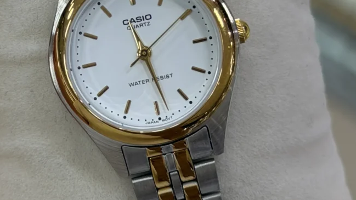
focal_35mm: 86
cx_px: 144
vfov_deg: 14.0
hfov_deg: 24.7
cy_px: 57
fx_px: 812
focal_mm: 6.76
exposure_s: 1/587
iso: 64
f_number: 1.78
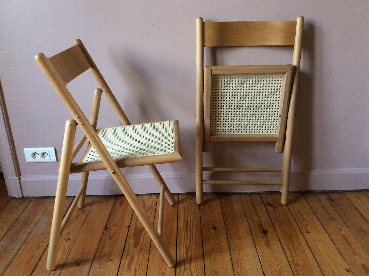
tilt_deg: -22.0
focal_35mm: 32
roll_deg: +2.6
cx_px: 184
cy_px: 138
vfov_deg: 44.1
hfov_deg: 56.9
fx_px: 341
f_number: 2.4
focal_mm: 3.3
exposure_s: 1/25
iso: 160
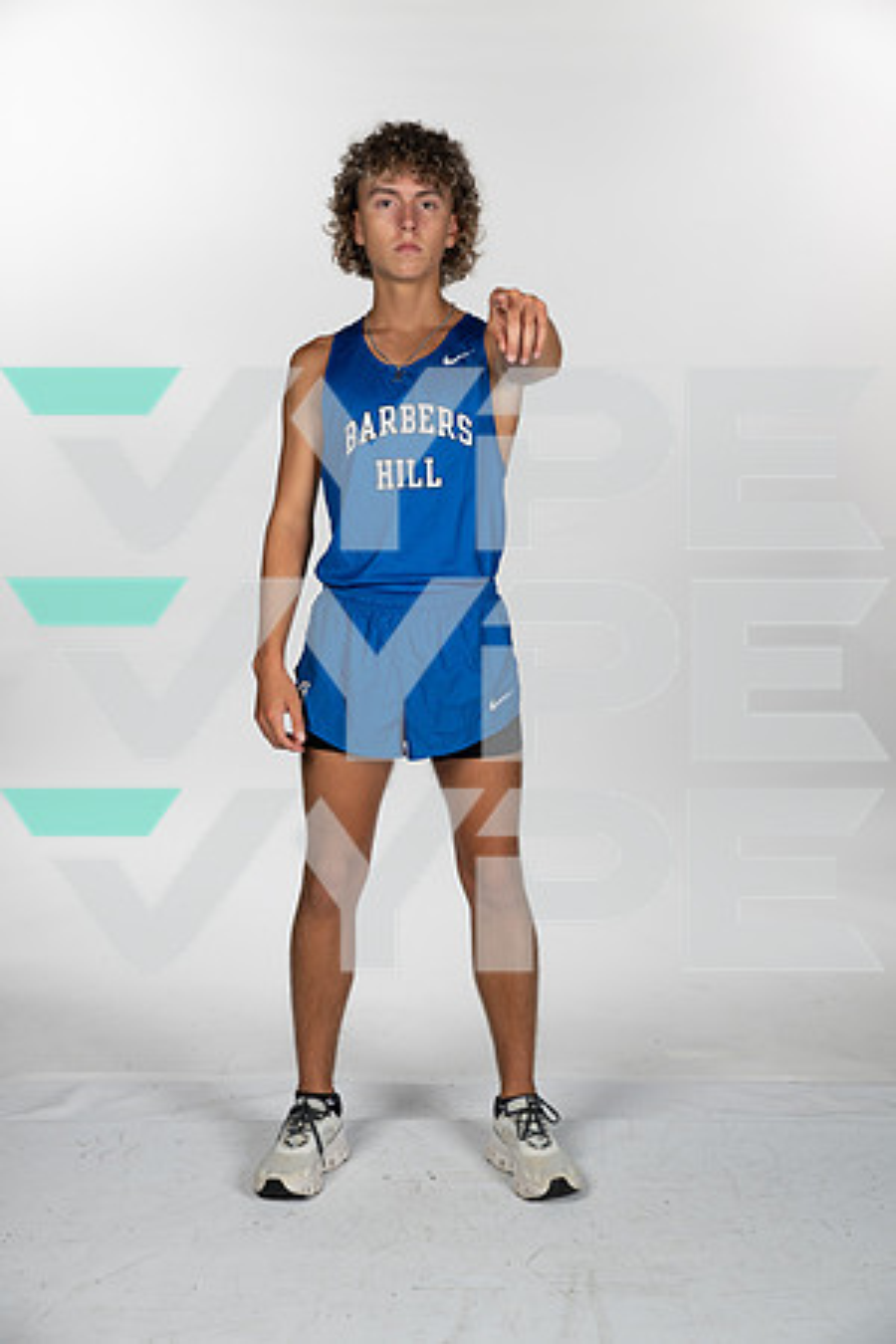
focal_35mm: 62
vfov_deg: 32.4
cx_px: 448
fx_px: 2314
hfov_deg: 21.9
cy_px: 672
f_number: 7.1
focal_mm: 62
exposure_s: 1/500
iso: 250
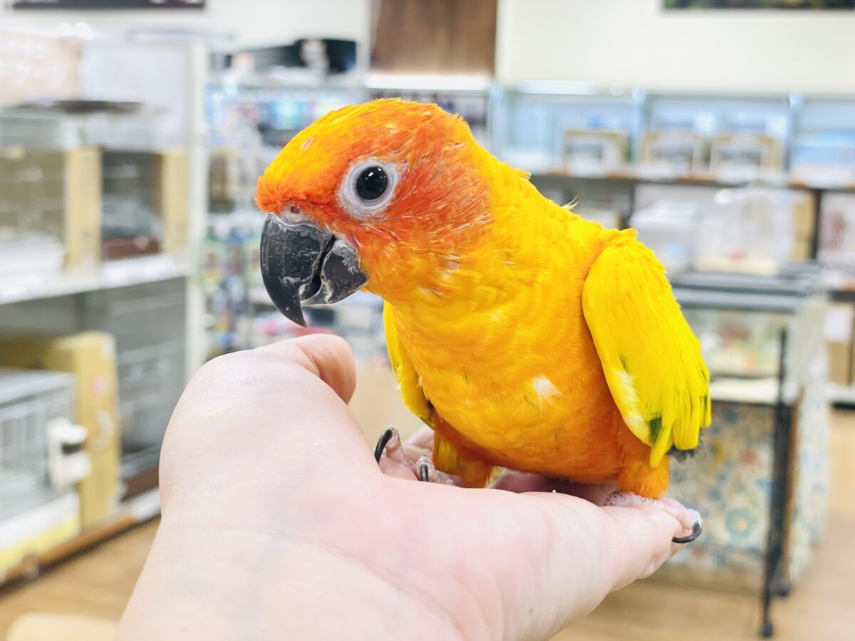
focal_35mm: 52
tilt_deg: -6.0
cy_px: 320
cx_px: 428
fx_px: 1284
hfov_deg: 36.8
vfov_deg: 28.0
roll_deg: -1.7
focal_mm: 6
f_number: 2
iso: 100
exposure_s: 1/99
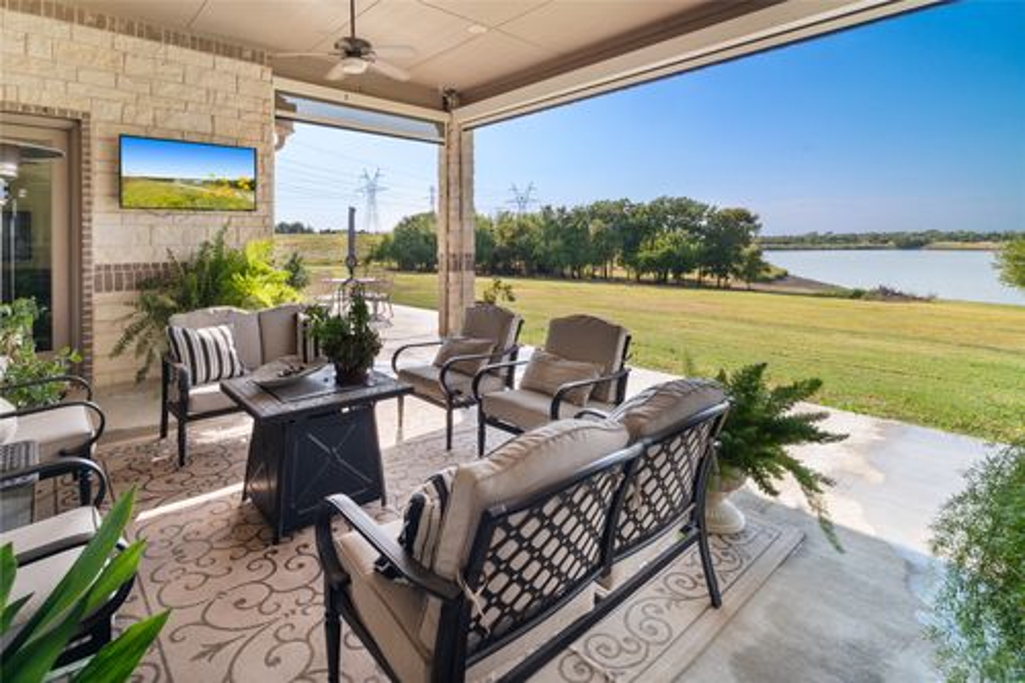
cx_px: 512
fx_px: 484
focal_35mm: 17
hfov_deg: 93.3
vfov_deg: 70.4
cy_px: 342
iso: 100
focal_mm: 17
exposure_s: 1/4
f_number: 8
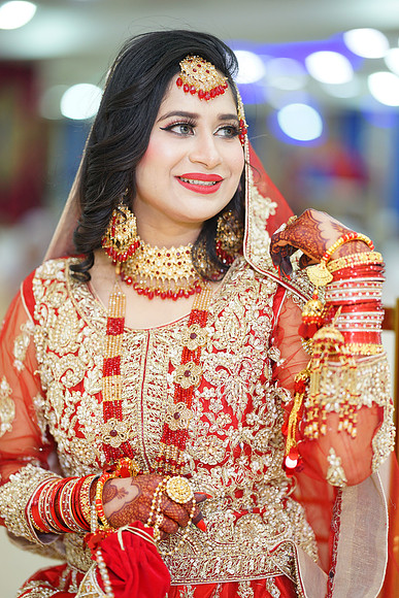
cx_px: 200
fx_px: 1412
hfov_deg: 16.1
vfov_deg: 23.9
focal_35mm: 85
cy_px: 299
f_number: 1.4
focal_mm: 85
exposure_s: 1/160
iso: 200
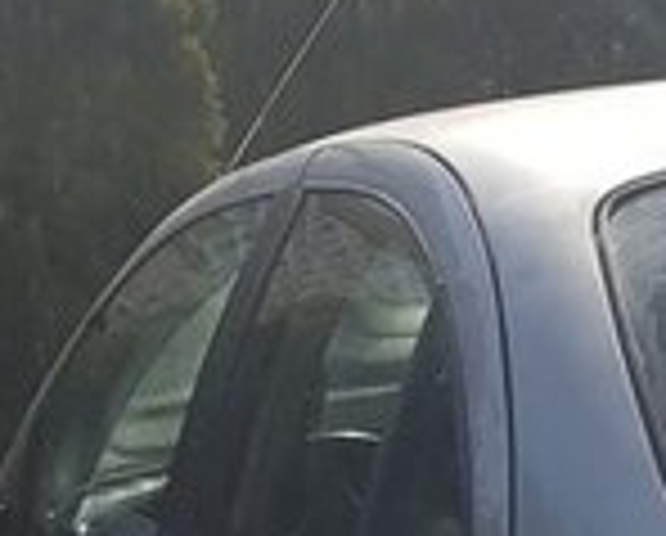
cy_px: 1020
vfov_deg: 12.3
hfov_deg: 15.8
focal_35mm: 113
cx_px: 963
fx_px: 2232
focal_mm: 4.2
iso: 40
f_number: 1.7
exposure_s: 1/2736
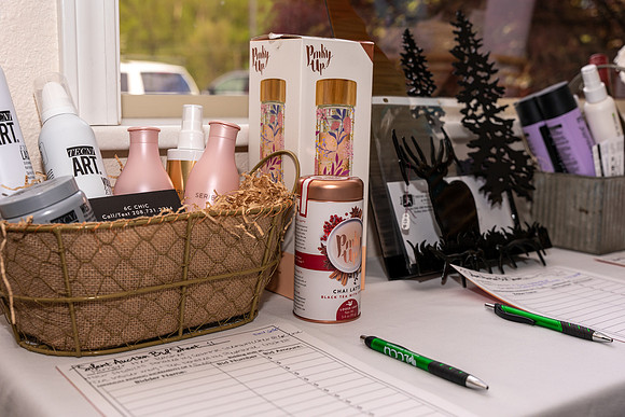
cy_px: 208
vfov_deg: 31.1
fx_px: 750
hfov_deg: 45.2
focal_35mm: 43
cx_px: 312
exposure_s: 1/250
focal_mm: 43.2
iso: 250
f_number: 5
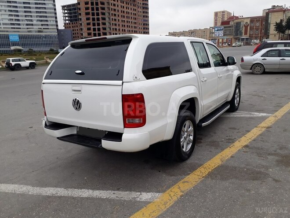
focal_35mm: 27
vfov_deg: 51.4
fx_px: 226
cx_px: 145
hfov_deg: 65.3
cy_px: 109
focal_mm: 3.6
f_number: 1.9
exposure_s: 1/392
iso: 40
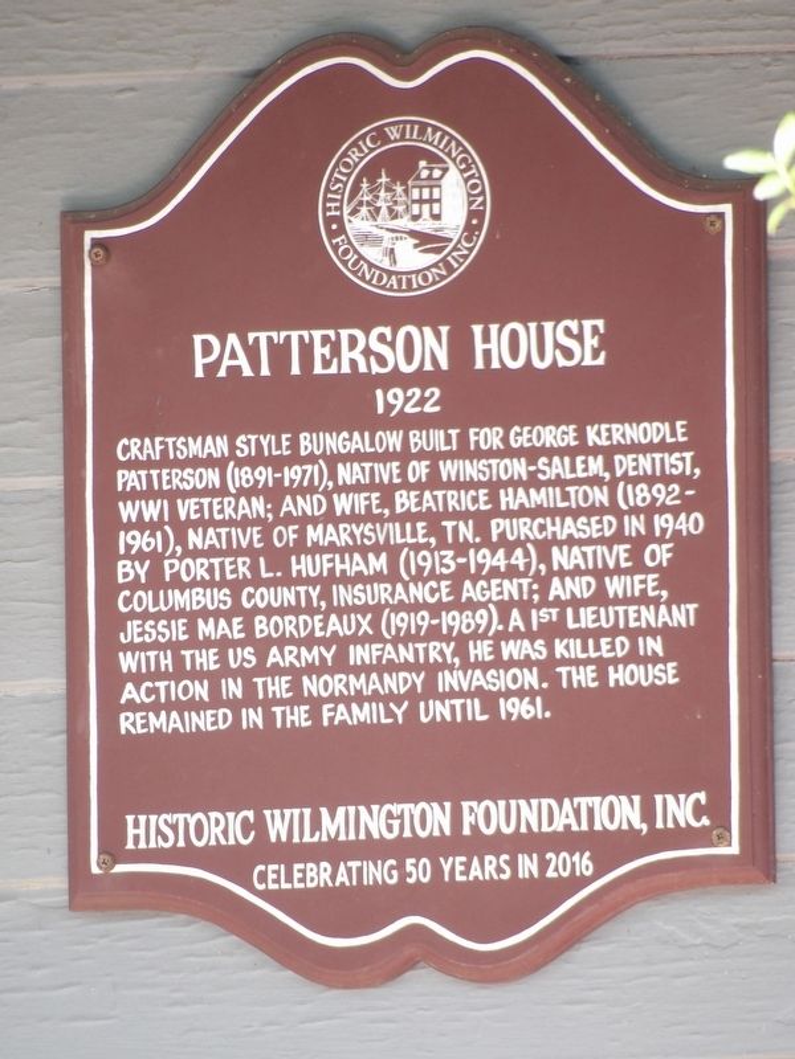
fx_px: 25967
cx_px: 398
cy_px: 530
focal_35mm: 848
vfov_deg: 2.3
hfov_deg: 1.8
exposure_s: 1/60
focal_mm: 152.1
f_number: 4.8
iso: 200
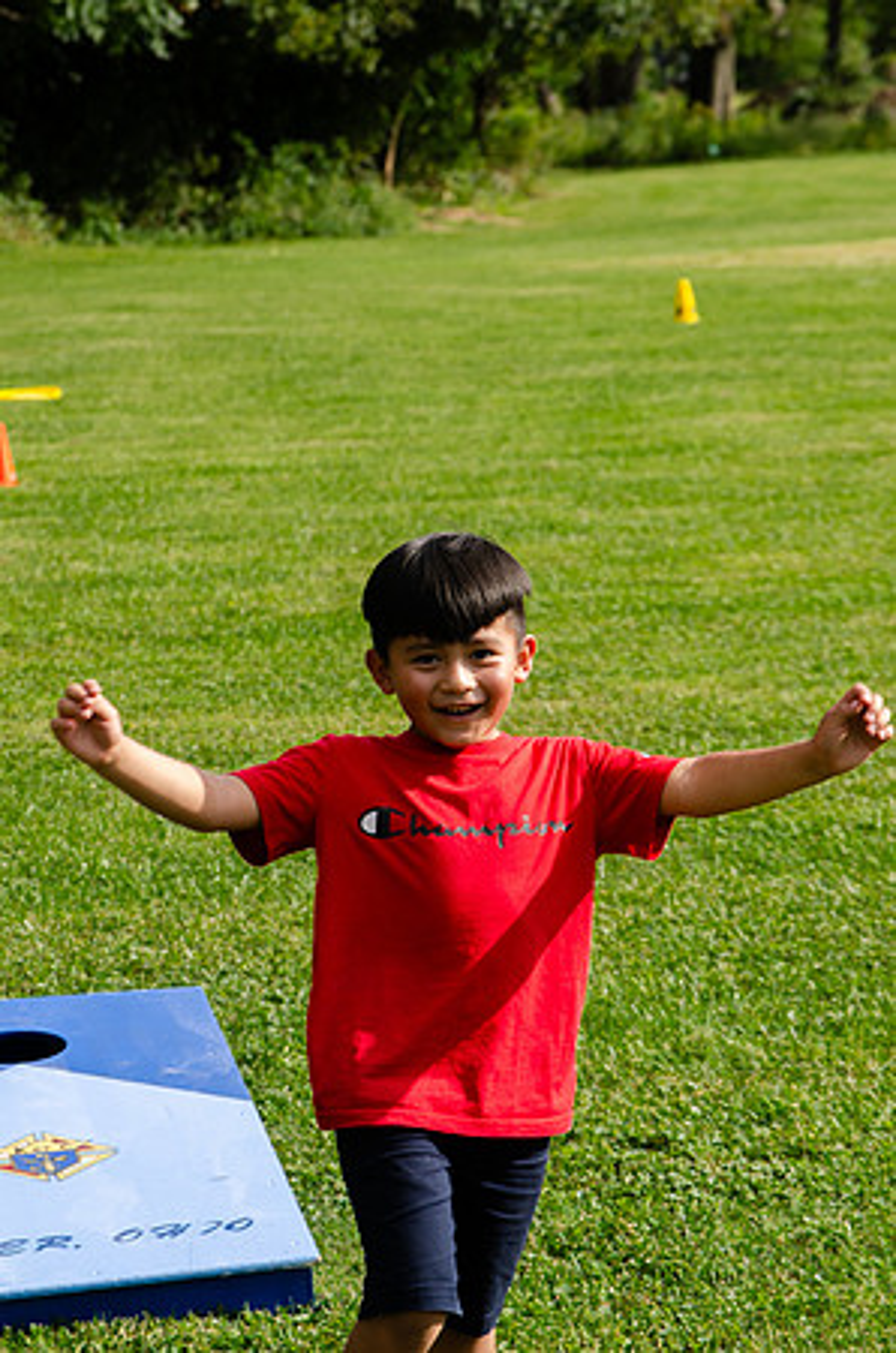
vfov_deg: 13.7
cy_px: 676
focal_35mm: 150
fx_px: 5626
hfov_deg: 9.1
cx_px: 448
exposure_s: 1/250
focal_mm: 100
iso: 100
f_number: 8
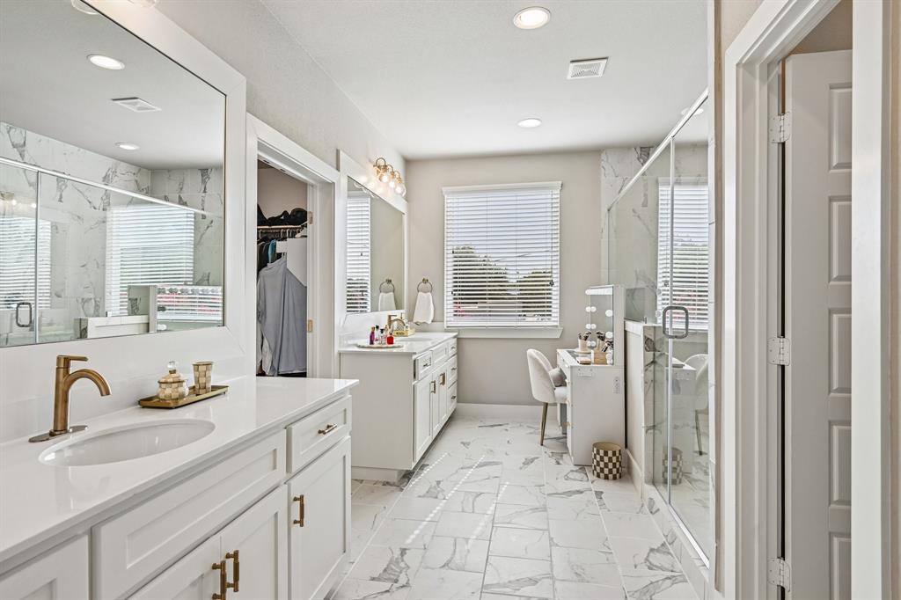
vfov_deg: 64.5
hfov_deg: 86.9
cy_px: 300
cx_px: 450
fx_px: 475
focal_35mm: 19
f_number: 8
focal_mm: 19
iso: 400
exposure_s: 1/320
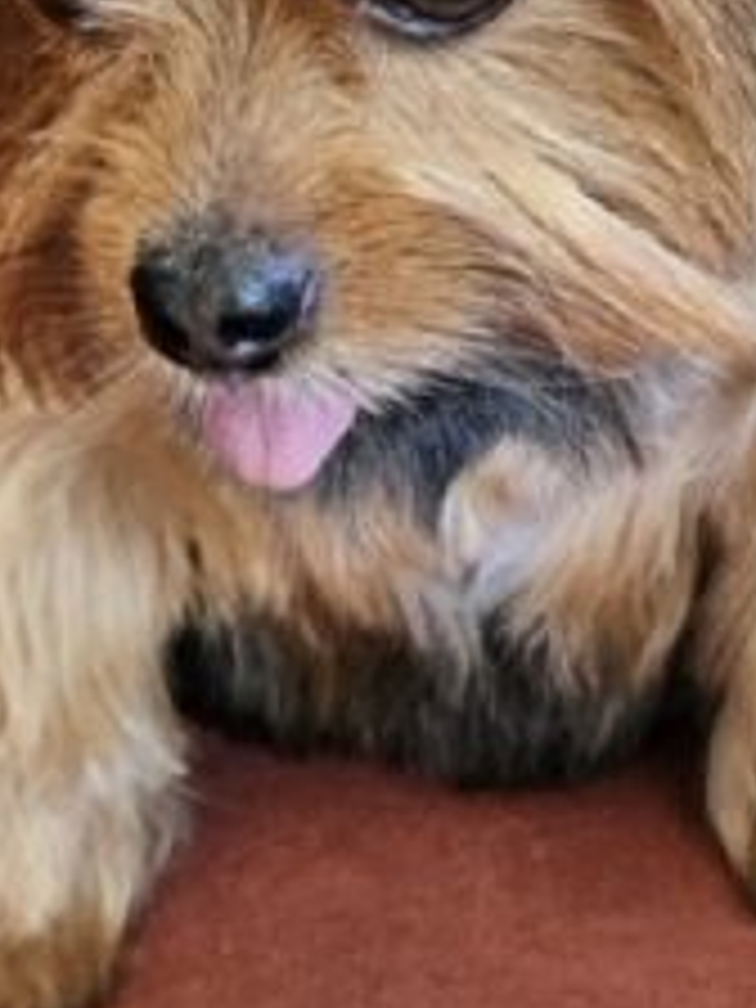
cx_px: 531
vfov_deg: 18.6
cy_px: 234
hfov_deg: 14.1
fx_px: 3058
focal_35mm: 105
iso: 200
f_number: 1.8
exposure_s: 1/180
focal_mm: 5.4
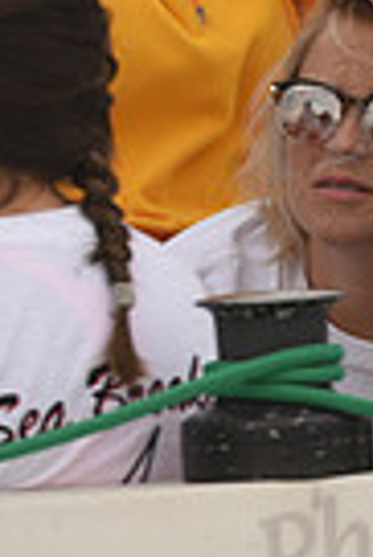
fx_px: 26491
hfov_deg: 0.8
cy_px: -78
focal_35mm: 1709
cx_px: 47
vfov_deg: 1.2
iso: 250
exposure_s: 1/800
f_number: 4.5
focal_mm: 400
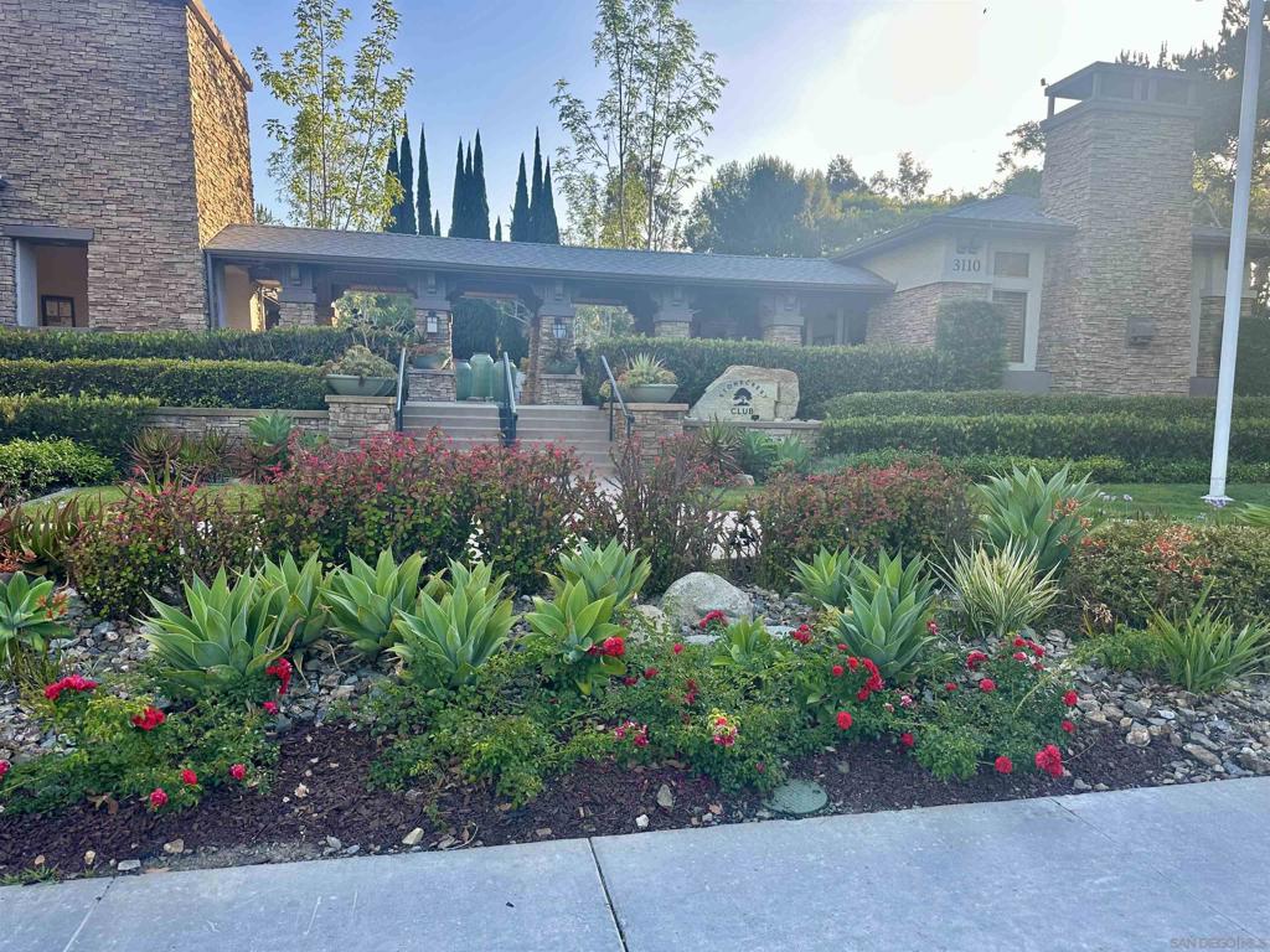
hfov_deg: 71.6
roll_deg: -1.9
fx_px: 881
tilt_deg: -3.8
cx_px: 635
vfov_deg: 56.8
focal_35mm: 24
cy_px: 476
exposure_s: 1/516
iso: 80
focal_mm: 6.86
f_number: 1.78
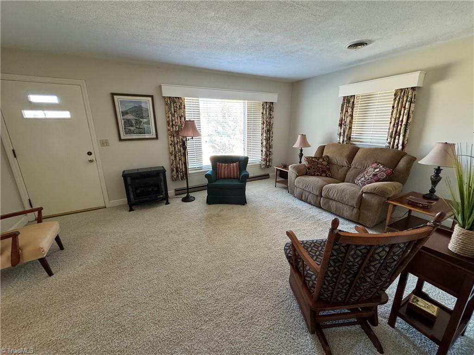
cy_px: 178
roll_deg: +1.0
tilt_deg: -14.8
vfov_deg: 85.7
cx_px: 237
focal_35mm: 14
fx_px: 192
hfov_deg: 102.1
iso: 250
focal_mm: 2.22
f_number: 2.2
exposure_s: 1/60
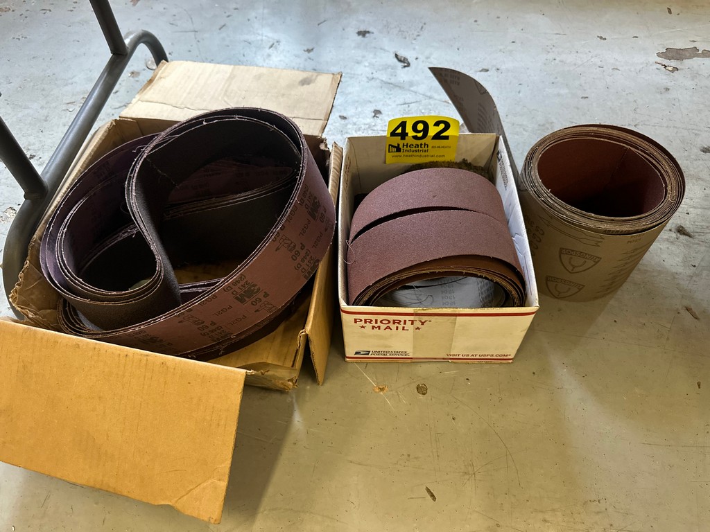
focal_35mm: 24
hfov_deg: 71.6
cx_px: 355
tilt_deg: -53.0
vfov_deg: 56.8
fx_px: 492
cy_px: 266
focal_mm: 6.86
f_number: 1.78
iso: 400
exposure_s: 1/60
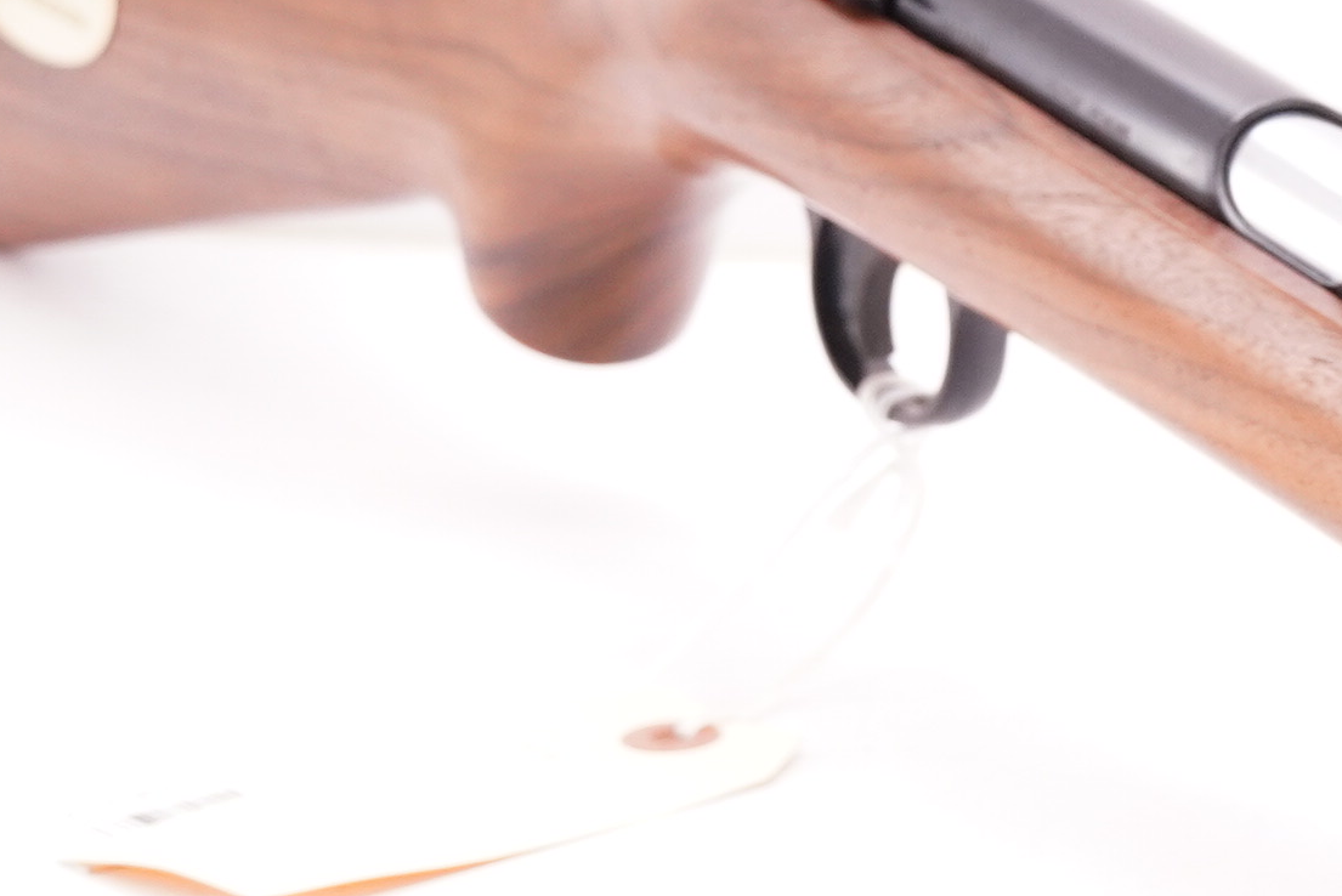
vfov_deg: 7.2
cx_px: 2076
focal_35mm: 190
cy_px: 761
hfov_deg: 10.4
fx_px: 7083
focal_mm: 33
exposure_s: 1/125
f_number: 5.6
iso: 1000
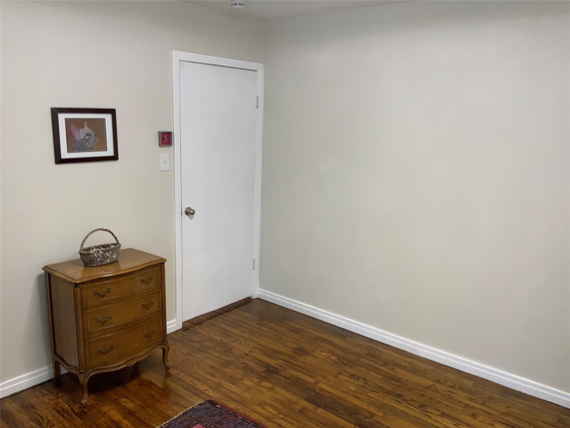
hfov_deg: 61.7
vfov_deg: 48.2
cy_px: 214
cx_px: 285
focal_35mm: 29
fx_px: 478
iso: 100
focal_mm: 3
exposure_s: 1/60
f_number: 1.8
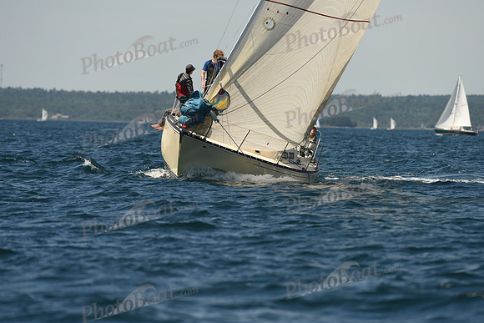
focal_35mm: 400
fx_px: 5379
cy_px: 162
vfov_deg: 3.4
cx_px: 242
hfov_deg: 5.2
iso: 250
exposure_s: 1/1000
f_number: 6.3
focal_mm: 400
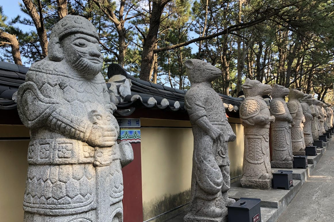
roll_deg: +0.7
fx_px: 278
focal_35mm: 30
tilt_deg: +2.0
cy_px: 120
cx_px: 163
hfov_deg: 61.9
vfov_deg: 43.6
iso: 20
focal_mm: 3.99
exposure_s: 1/175
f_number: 1.8
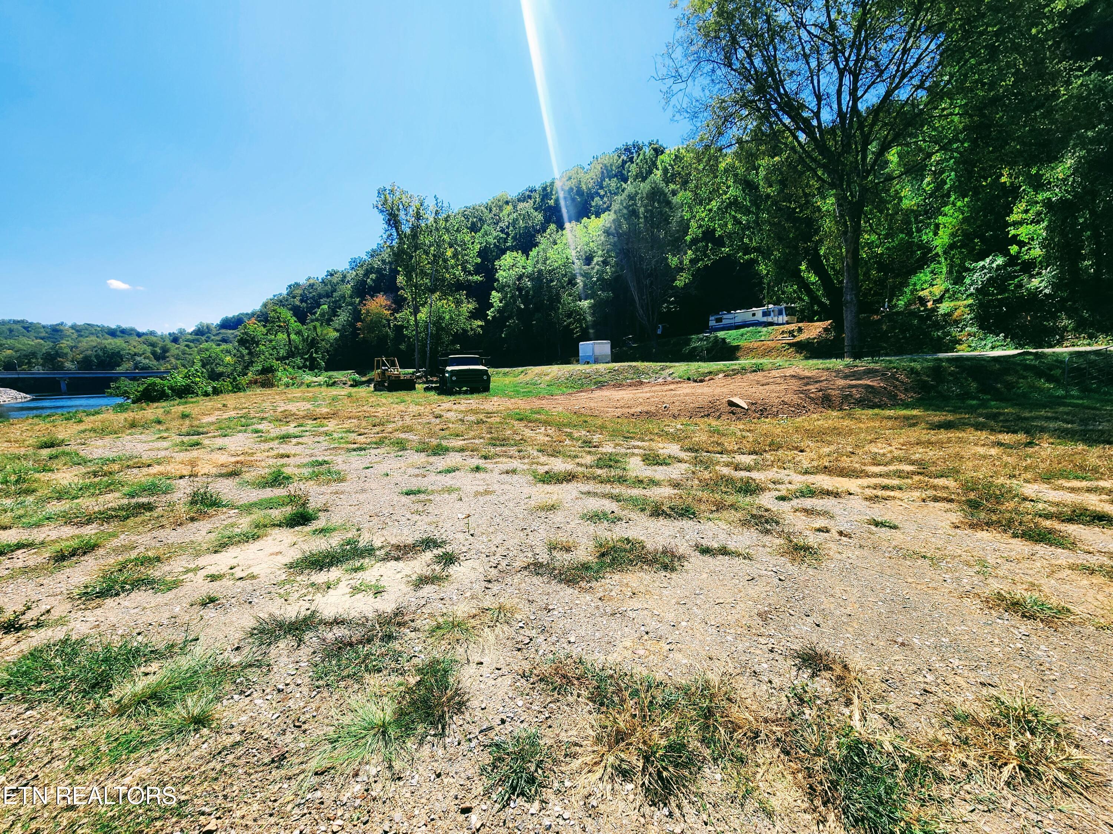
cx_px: 556
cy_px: 417
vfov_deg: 89.9
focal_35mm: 13
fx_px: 418
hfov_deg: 106.2
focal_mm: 2.2
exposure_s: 1/1824
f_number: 2.2
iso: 50
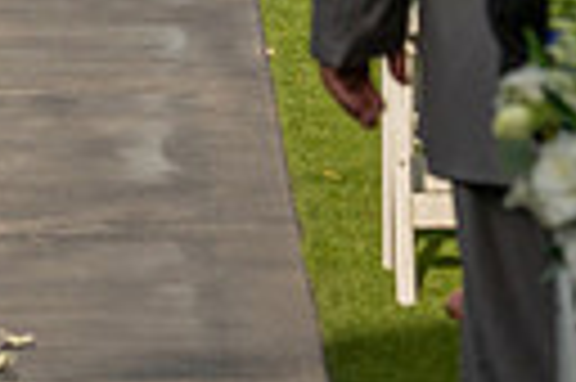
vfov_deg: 2.4
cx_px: -171
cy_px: -465
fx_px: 9044
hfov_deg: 3.6
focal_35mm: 566
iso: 400
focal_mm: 125
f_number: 6.3
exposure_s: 1/1250
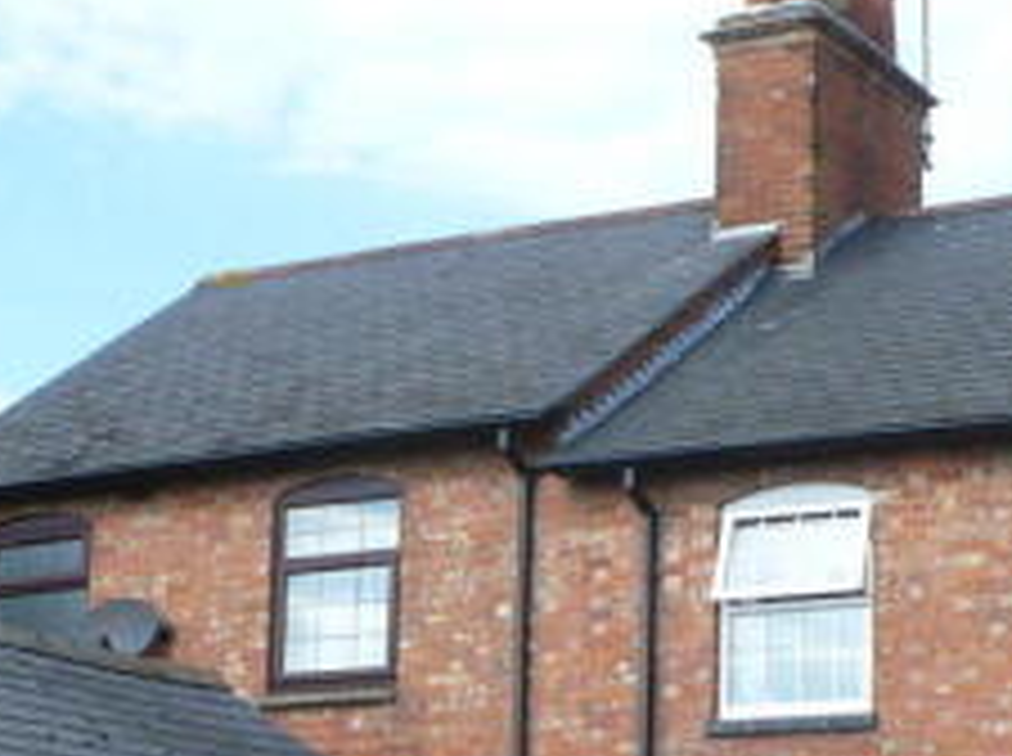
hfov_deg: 20.5
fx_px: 2802
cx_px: 519
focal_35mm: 96
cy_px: 911
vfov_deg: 14.8
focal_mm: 6.1
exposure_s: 1/160
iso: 200
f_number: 8
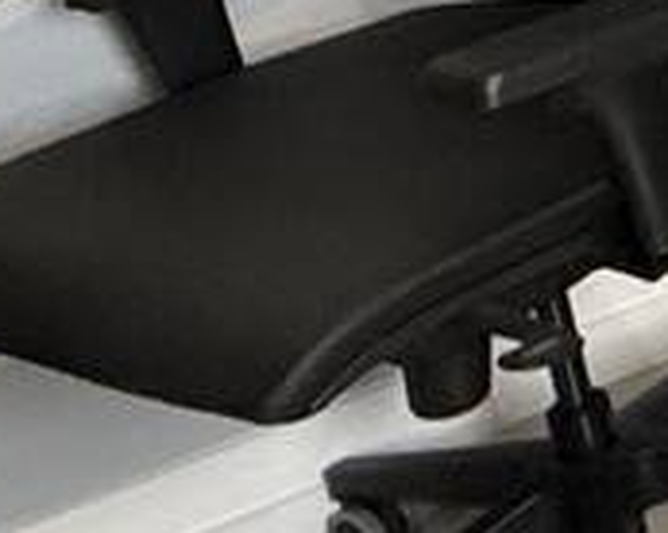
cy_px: -587
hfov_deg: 10.2
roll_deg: +2.7
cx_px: 2170
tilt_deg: -13.0
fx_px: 2251
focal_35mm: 114
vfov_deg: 11.8
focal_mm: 2.22
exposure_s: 1/60
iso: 320
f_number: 2.2
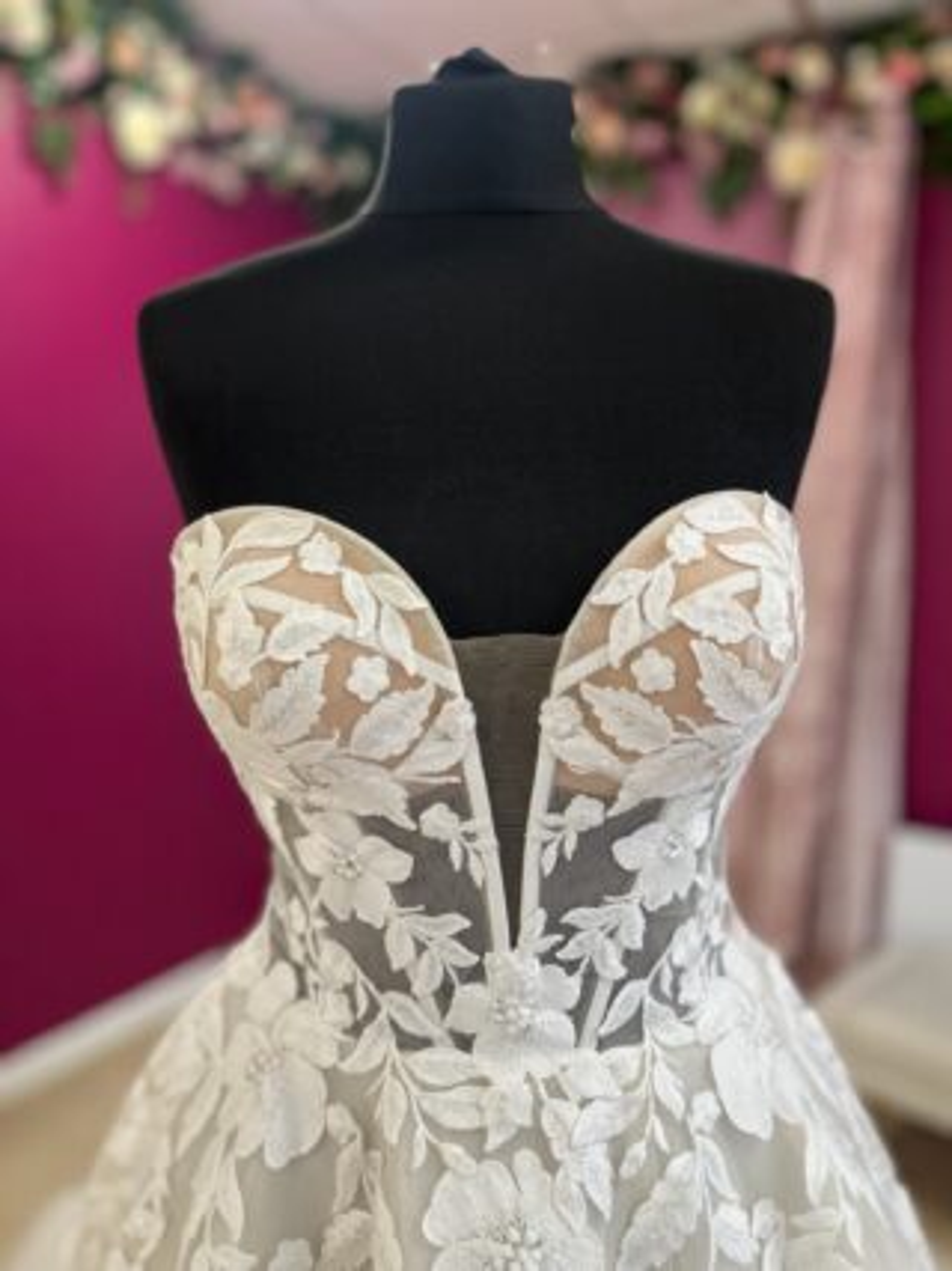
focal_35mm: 26
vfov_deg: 67.3
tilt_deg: -7.0
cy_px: 636
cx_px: 476
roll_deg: -0.6
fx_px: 954
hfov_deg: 53.0
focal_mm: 5.1
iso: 125
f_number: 1.6
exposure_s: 1/100
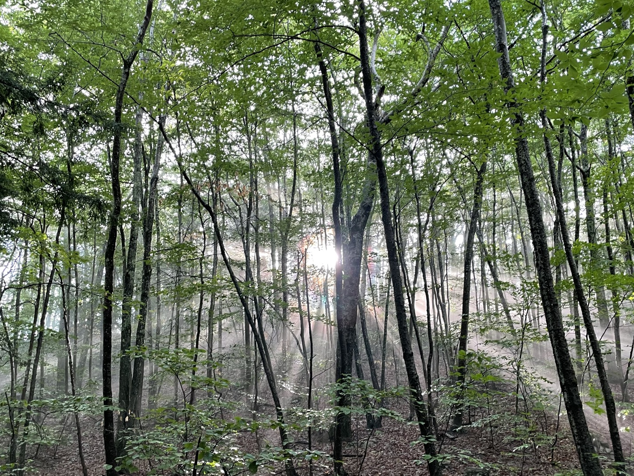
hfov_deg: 55.3
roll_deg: -2.9
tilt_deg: +14.7
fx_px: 605
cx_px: 330
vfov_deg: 42.8
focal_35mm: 33
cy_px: 285
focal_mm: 4.2
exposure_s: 1/83
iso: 125
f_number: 1.6
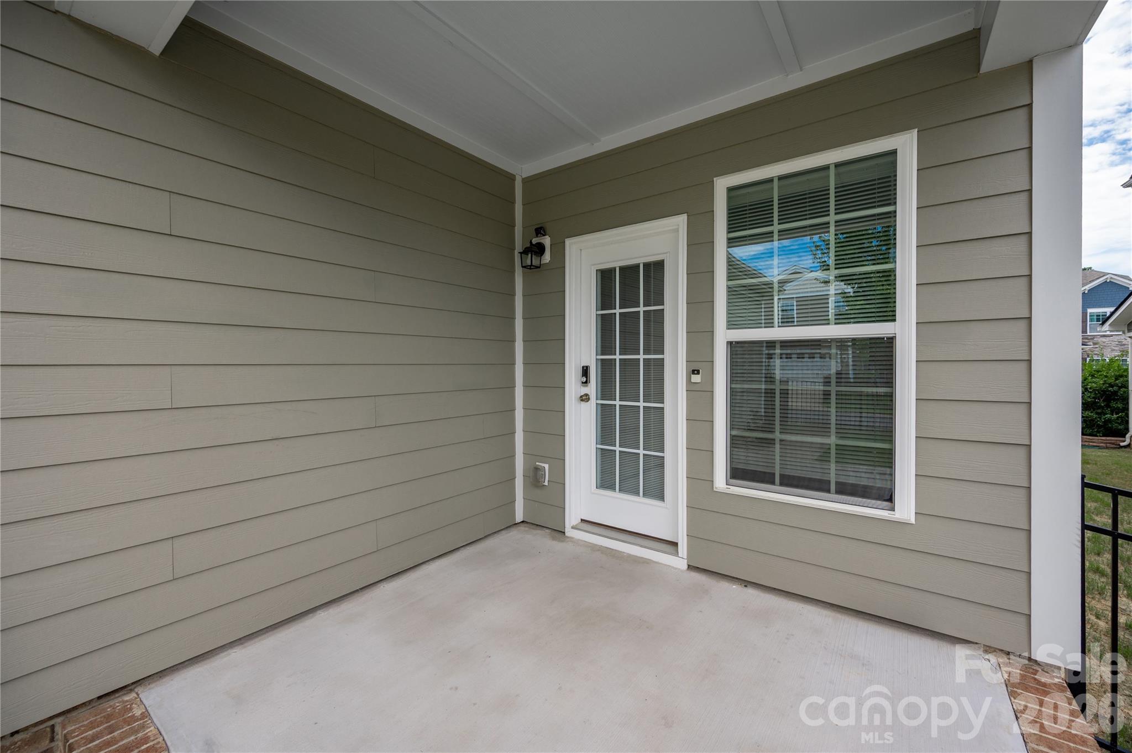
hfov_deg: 104.3
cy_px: 376
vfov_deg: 81.1
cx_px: 566
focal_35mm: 14
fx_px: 440
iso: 140
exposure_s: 1/250
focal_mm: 14
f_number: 5.6
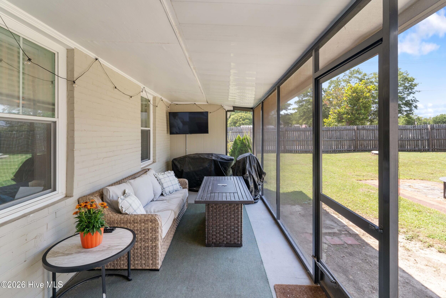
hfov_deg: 93.3
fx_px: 211
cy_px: 149
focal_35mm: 17
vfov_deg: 70.4
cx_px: 223
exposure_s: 1/15
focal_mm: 17
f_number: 8
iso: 320
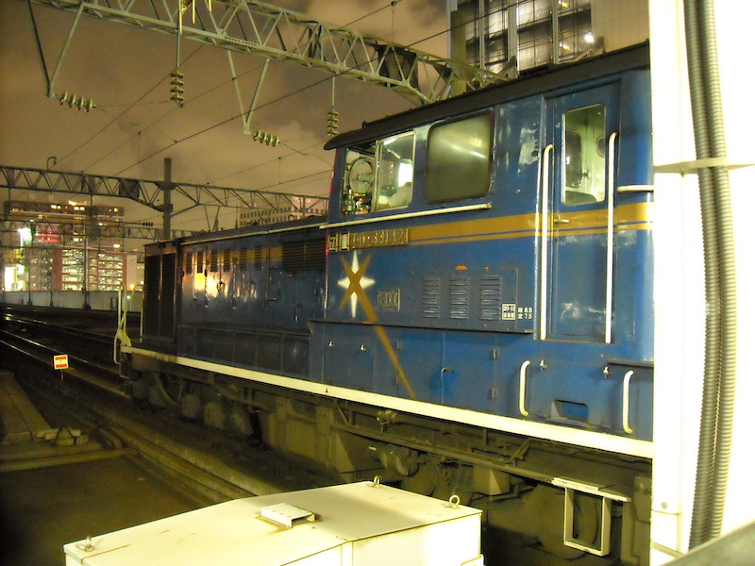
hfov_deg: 52.6
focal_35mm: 35
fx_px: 763
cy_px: 283
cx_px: 378
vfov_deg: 40.7
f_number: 2.8
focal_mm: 5.7
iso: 800
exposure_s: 1/1.33
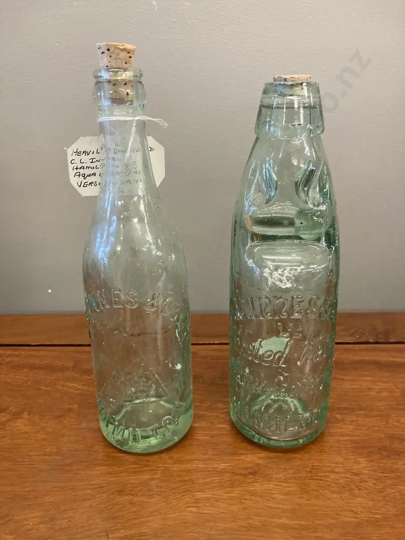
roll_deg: -0.5
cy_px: 270
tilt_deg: -19.4
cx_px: 202
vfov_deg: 63.4
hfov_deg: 49.7
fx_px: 437
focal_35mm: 28
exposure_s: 1/50
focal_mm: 3.99
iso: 160
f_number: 1.8
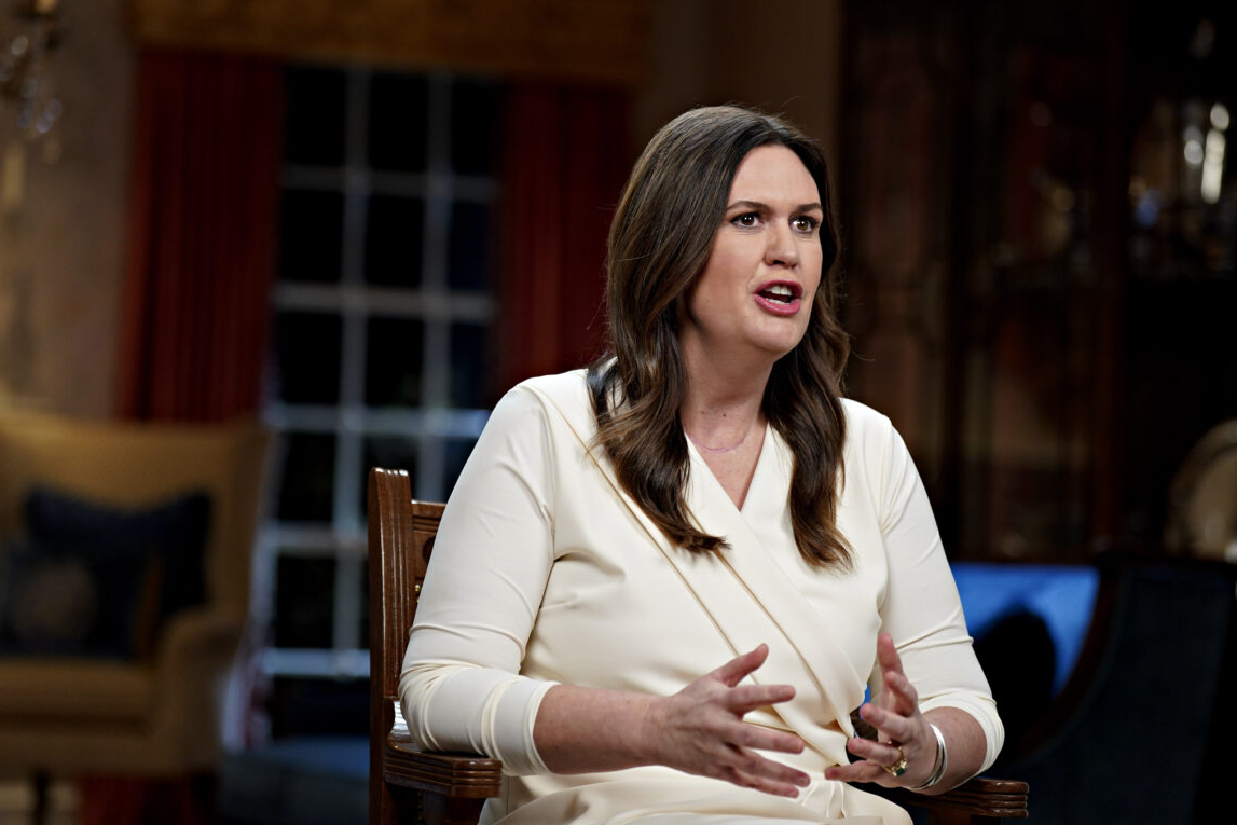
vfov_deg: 12.1
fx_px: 3883
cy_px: 395
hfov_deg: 18.1
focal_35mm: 113
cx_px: 624
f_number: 2.8
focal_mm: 108
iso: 1600
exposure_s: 1/320
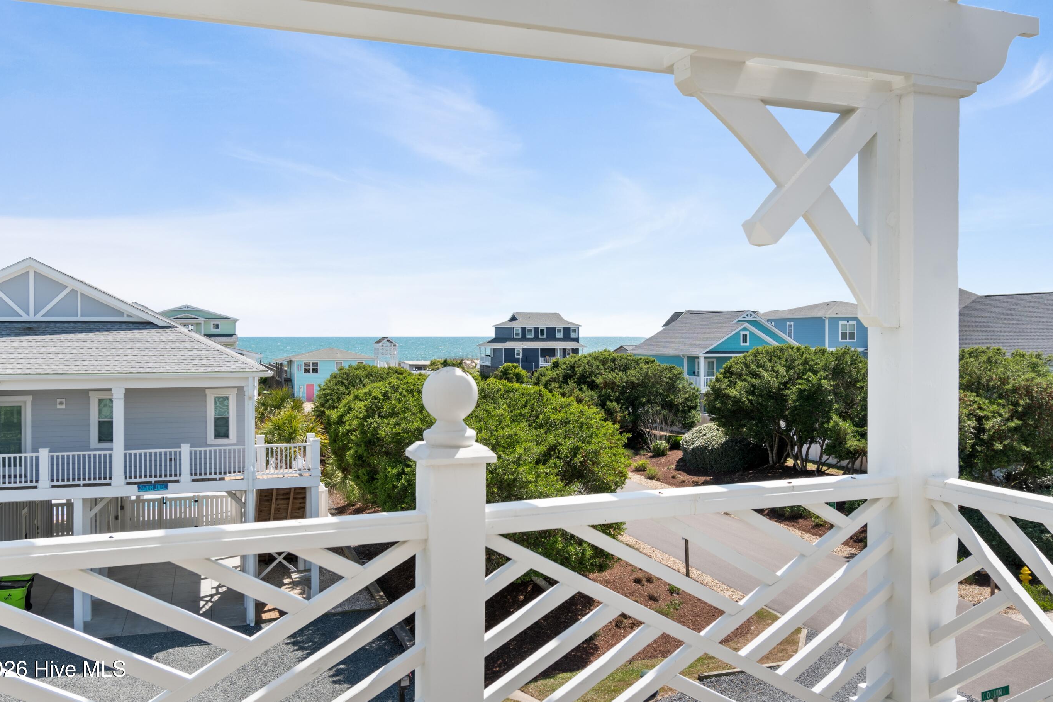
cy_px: 318
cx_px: 541
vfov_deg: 39.9
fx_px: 965
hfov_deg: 57.2
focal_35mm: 33
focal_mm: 20
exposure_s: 1/160
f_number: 6.3
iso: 100
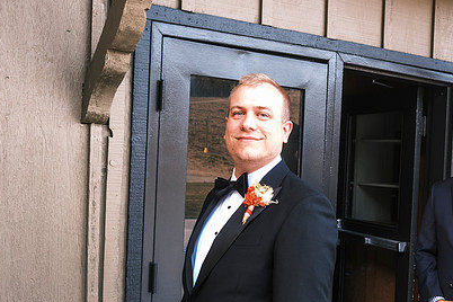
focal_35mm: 46
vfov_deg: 29.2
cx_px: 252
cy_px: 176
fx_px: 579
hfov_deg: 42.7
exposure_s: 1/17
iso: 400
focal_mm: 18
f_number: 5.6
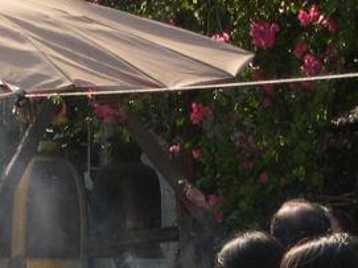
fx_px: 3401
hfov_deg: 6.0
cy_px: 429
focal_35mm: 329
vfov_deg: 4.5
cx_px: -52
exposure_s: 1/213
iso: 100
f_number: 4.4
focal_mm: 18.4
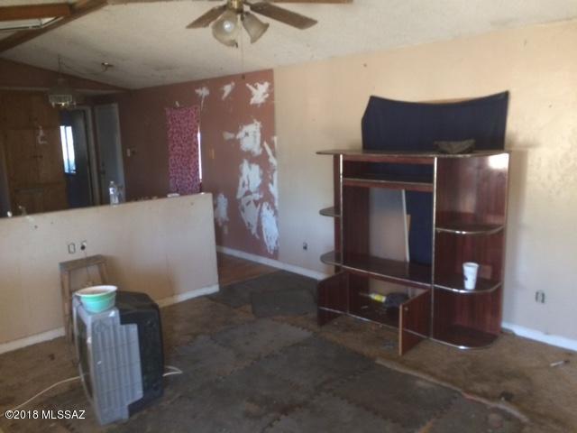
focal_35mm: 29
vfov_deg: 48.2
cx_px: 288
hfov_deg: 61.7
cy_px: 216
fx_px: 483
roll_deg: -1.3
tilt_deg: -11.0
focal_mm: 4.15
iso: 250
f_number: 2.2
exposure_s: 1/30
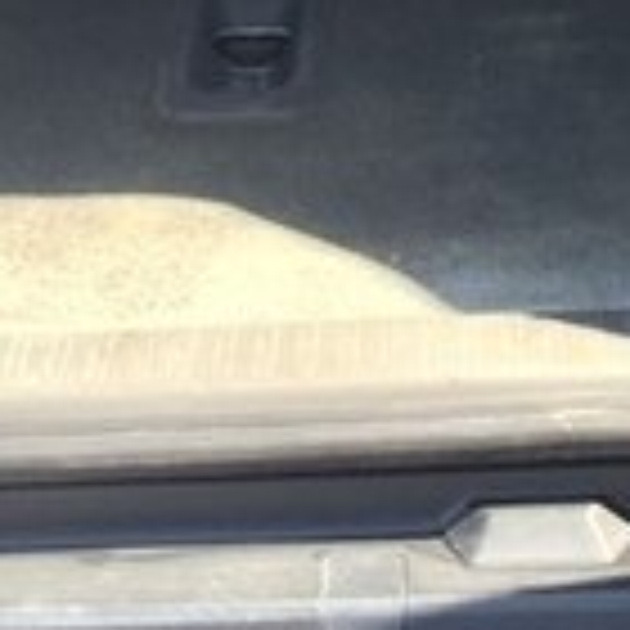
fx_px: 2491
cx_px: 616
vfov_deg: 13.2
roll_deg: -0.5
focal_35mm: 121
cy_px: -452
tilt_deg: -15.7
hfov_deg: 14.2
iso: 32
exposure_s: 1/195
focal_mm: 4.15
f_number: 2.2
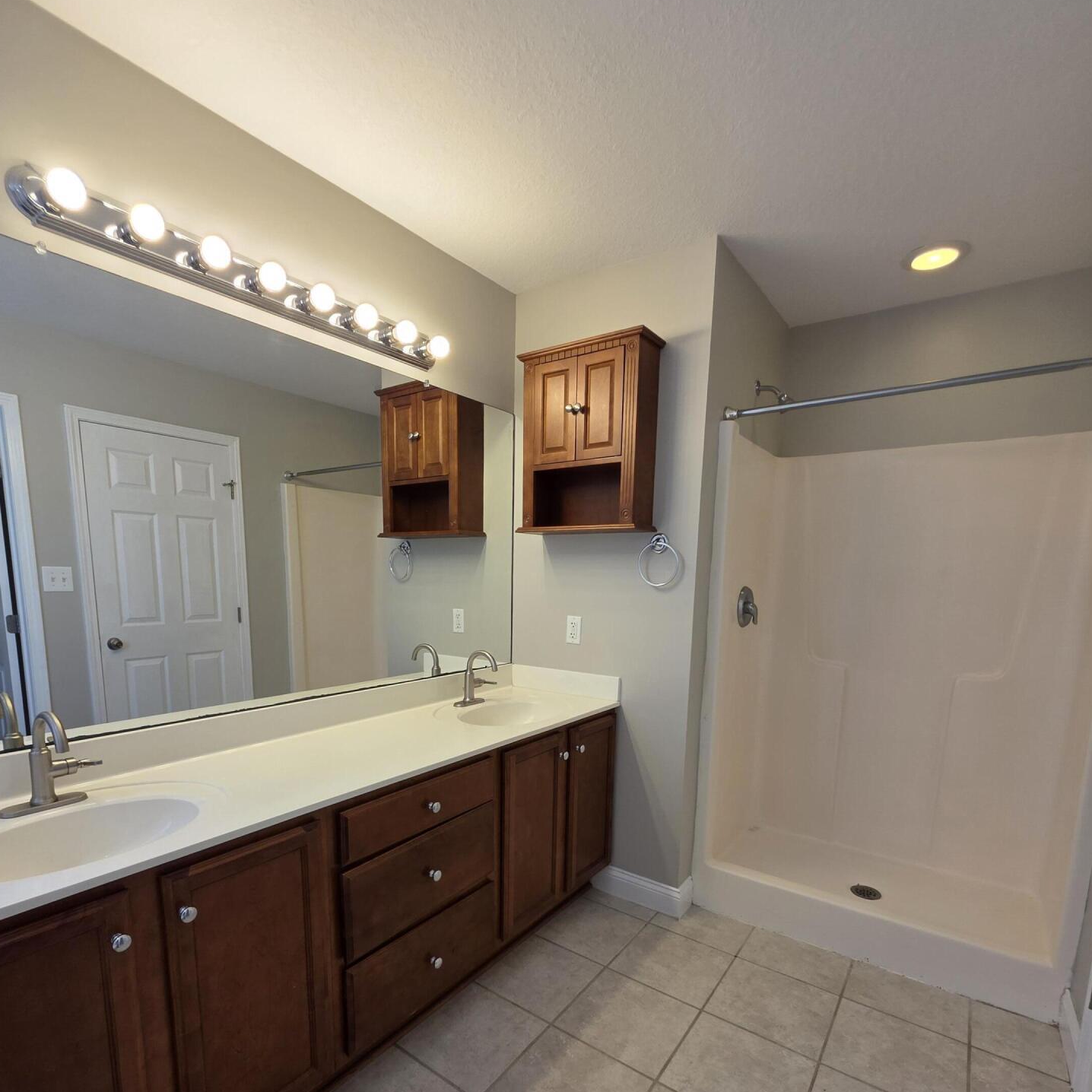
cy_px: 664
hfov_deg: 87.4
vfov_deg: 86.2
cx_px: 528
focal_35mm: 16
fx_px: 571
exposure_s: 1/120
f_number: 1.9
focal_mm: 2.2
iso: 40
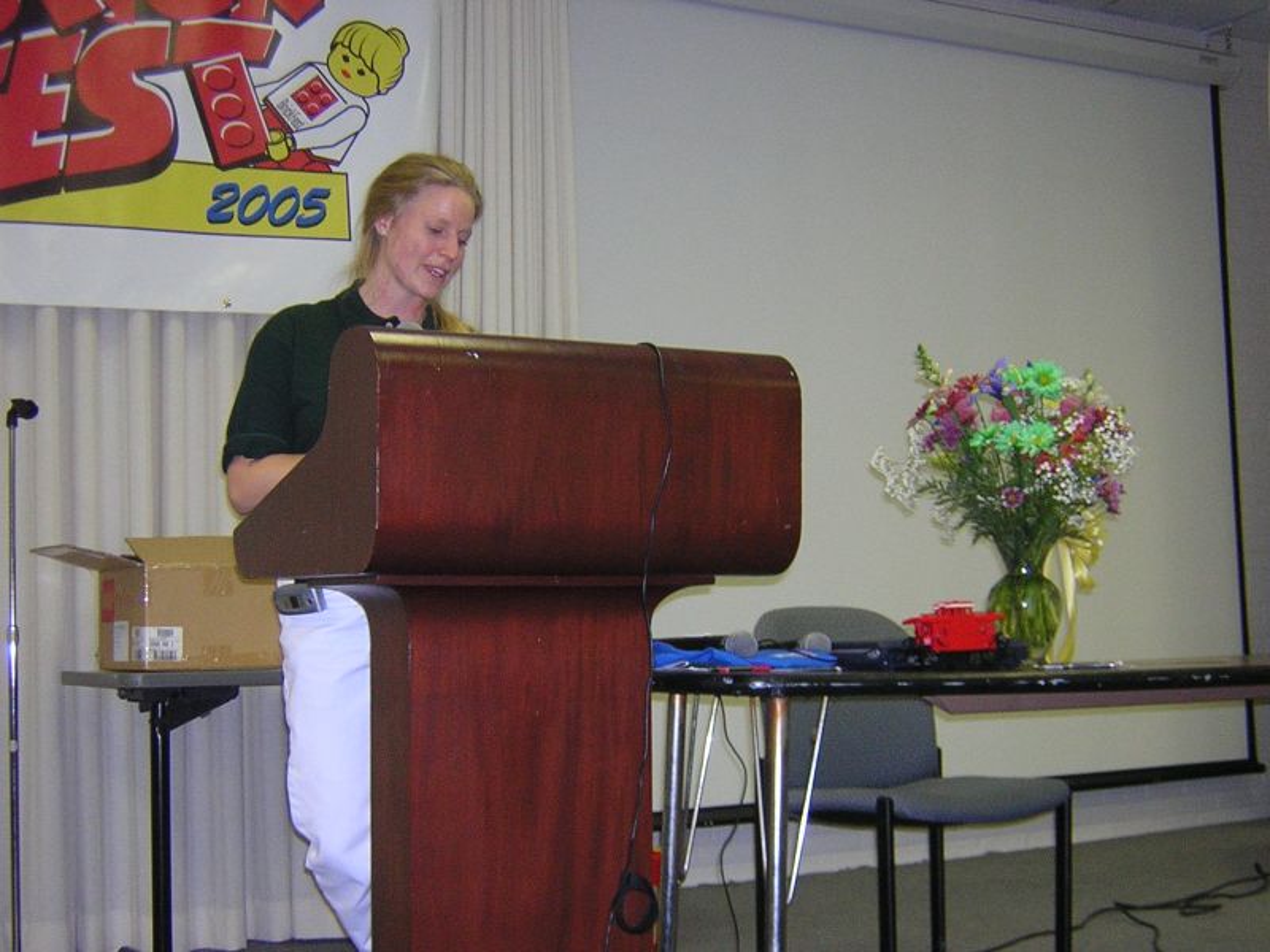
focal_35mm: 47
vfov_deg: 30.9
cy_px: 476
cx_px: 635
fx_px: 1724
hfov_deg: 40.4
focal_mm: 6.1
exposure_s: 1/60.1
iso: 377
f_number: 2.9
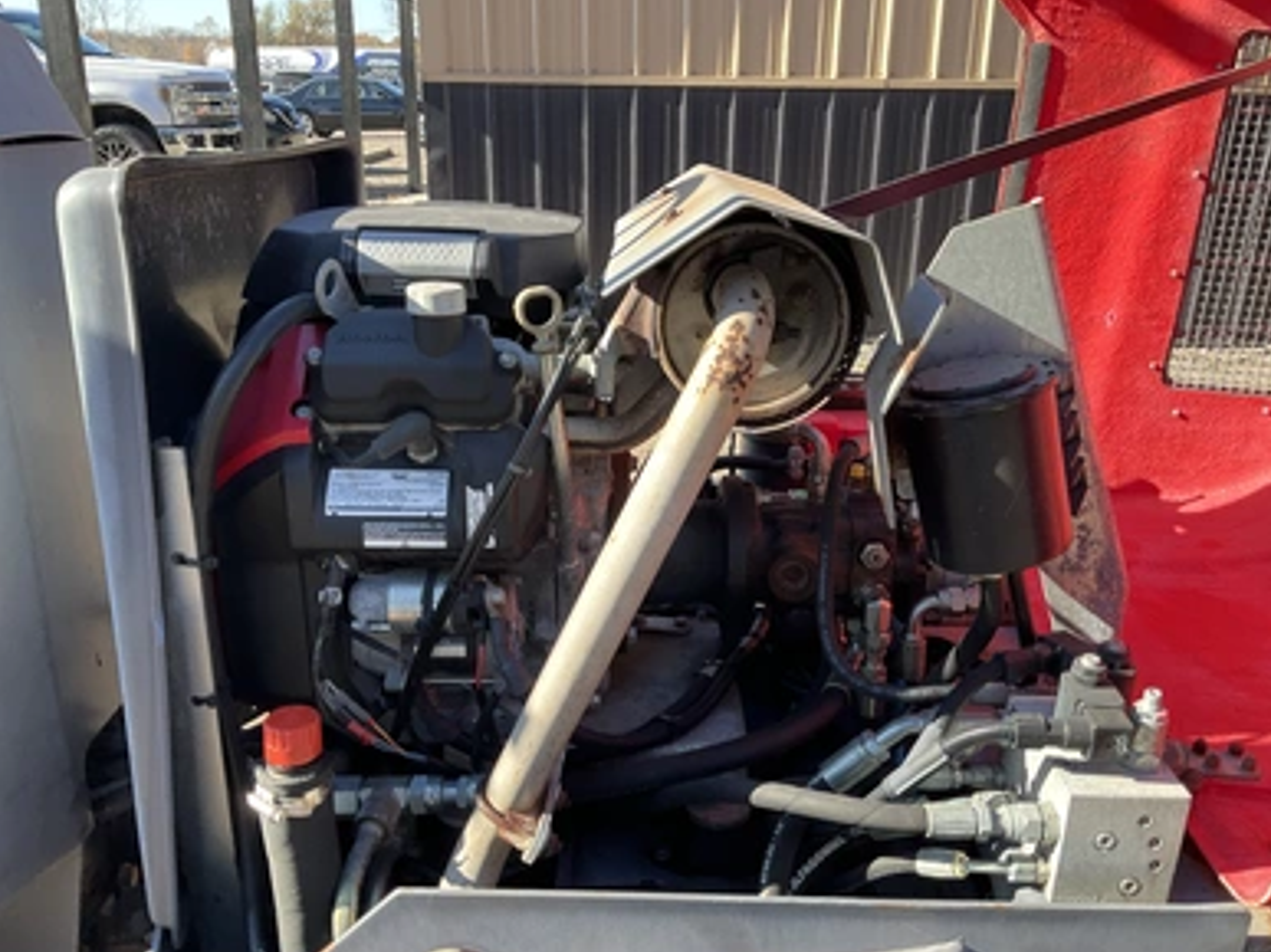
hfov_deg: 60.0
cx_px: 650
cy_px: 489
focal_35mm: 30
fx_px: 1101
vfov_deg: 46.8
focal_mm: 3
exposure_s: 1/188
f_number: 1.8
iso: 25
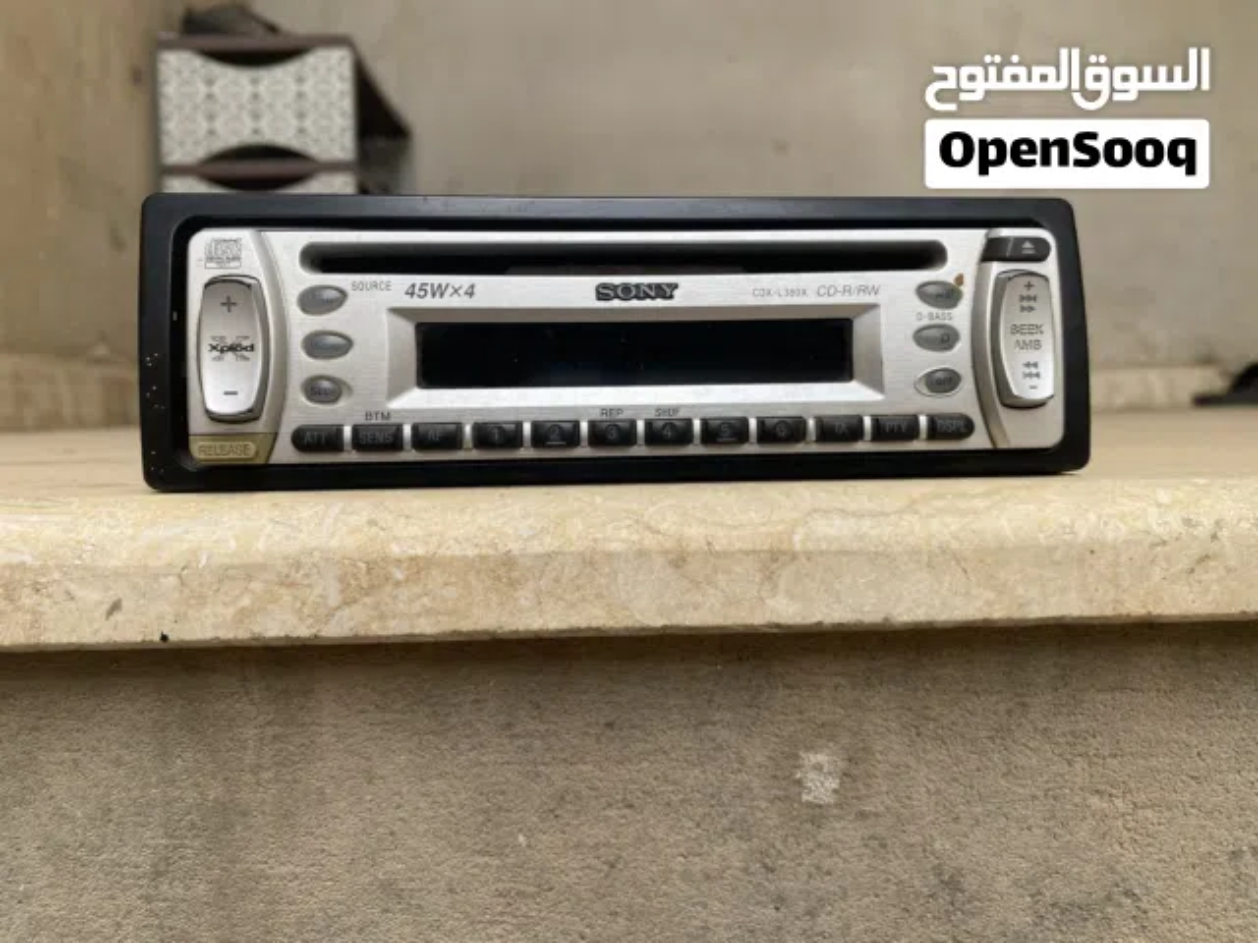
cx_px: 629
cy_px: 472
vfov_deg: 53.1
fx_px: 945
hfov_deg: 67.3
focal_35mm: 26
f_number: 1.8
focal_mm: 4.25
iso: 32
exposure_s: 1/415
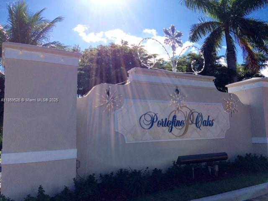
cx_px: 134
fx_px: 225
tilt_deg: +6.2
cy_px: 100
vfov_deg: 48.2
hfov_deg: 61.7
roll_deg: +1.8
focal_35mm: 29
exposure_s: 1/2283
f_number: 2.2
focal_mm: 4.15
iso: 32
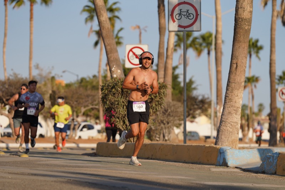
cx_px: 142
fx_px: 1179
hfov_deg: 13.8
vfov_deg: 9.2
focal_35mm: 149
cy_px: 95
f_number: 3.5
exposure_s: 1/1600
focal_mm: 149
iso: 100
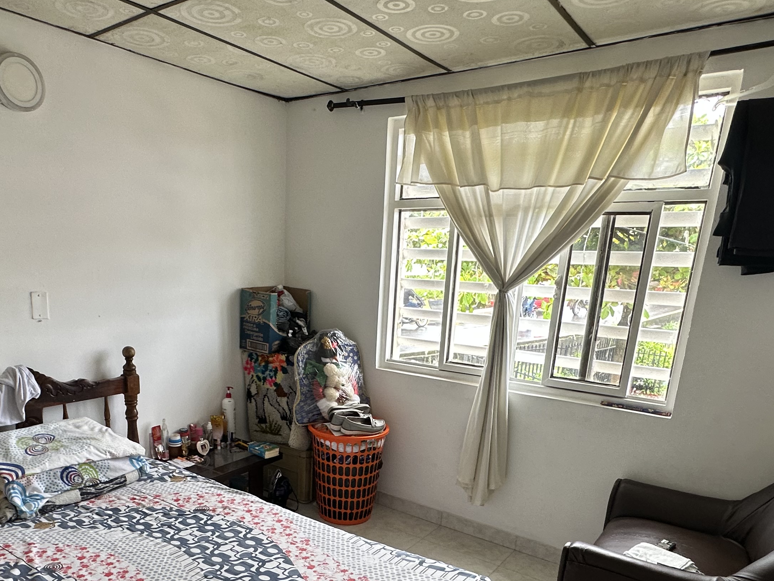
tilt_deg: -16.7
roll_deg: +0.1
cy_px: 432
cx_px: 325
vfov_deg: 50.9
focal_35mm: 26
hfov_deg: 66.9
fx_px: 581
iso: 80
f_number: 2.2
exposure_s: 1/99
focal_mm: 2.22
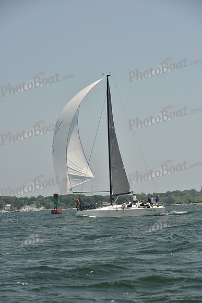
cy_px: 152
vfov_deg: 18.6
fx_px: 925
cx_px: 101
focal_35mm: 110
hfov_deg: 12.5
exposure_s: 1/640
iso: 250
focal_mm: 110
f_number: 6.3
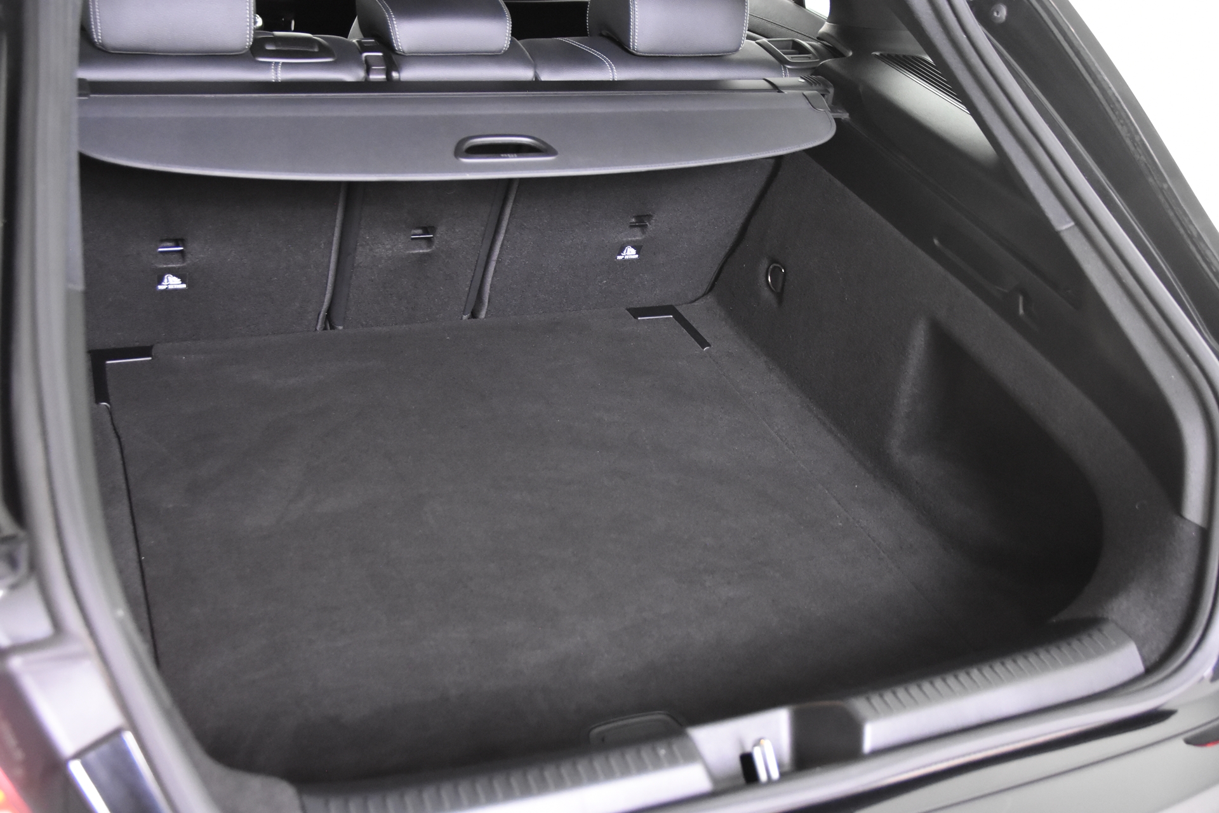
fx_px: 1320
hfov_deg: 49.6
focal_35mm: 39
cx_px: 610
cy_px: 406
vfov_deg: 34.2
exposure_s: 1/40
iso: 4000
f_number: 3.2
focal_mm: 26
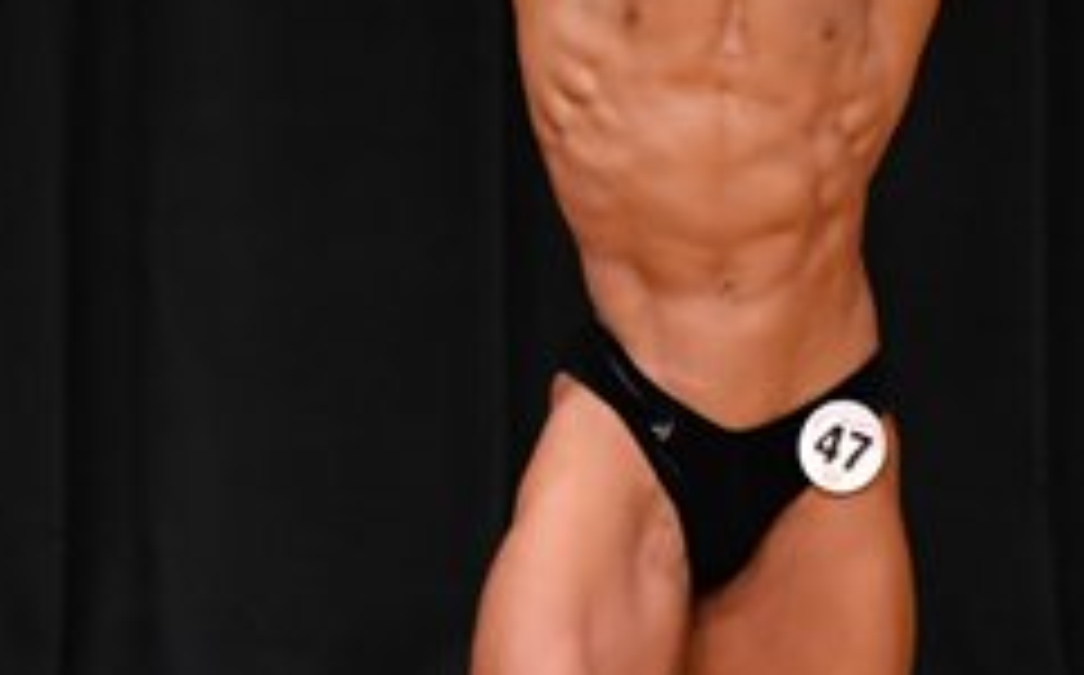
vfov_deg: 1.4
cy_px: 351
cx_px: 740
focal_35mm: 935
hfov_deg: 2.3
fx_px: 27590
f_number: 5.6
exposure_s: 1/400
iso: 4000
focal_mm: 190
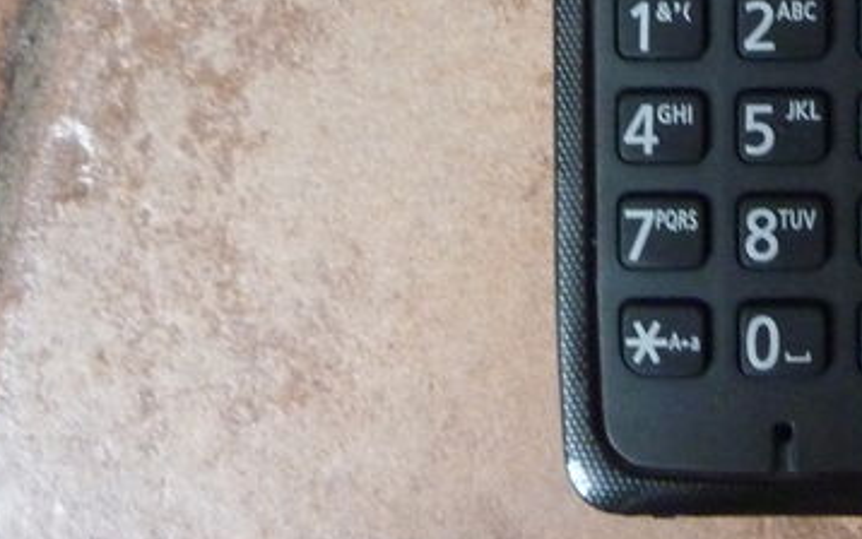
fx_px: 1739
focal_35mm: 74
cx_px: 746
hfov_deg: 27.0
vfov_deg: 16.5
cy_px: -185
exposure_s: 1/15
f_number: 3.3
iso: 400
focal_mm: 4.1
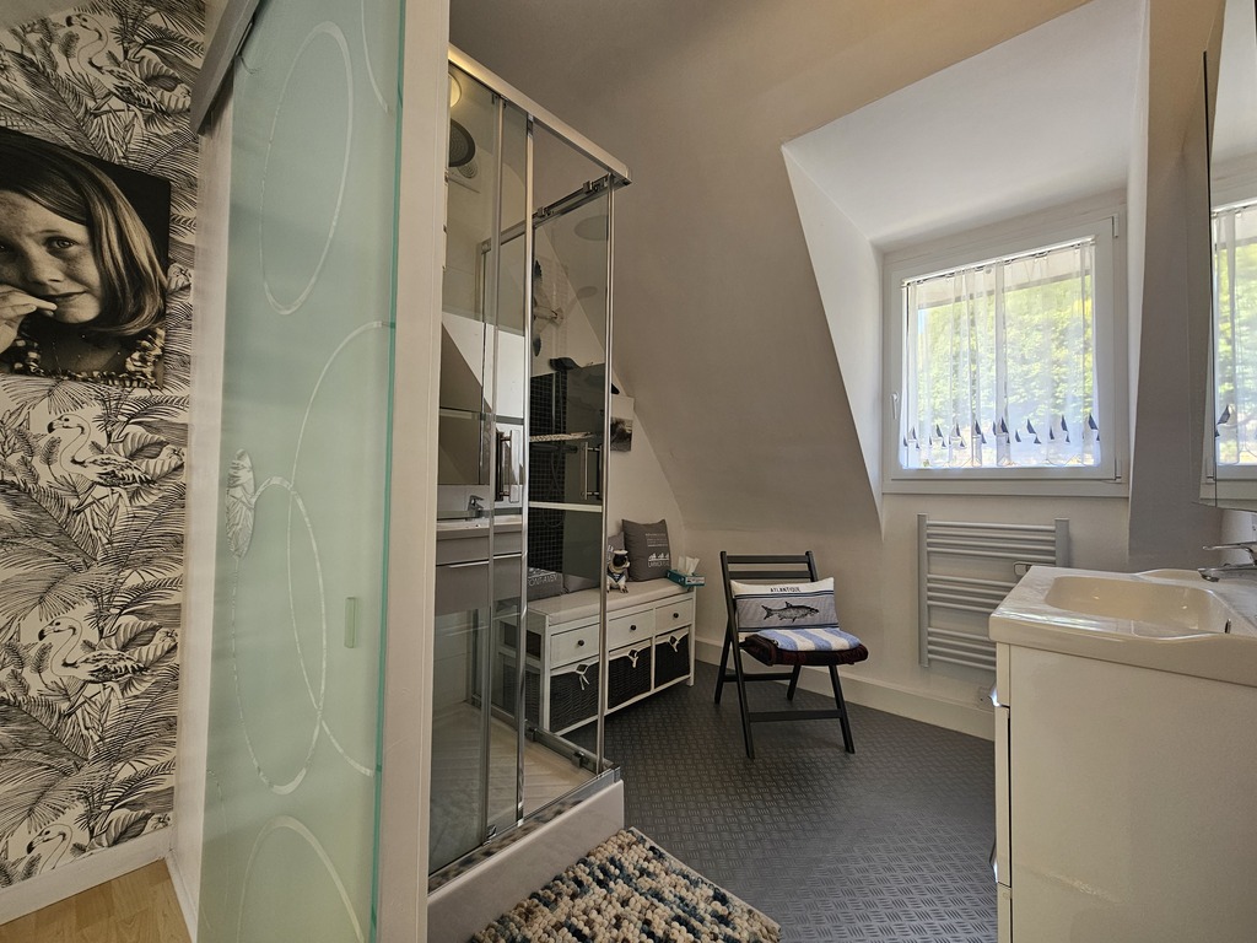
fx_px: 472
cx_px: 628
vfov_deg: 89.9
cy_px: 472
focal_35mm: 13
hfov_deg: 106.2
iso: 50
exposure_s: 1/50
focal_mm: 2.2
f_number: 2.2
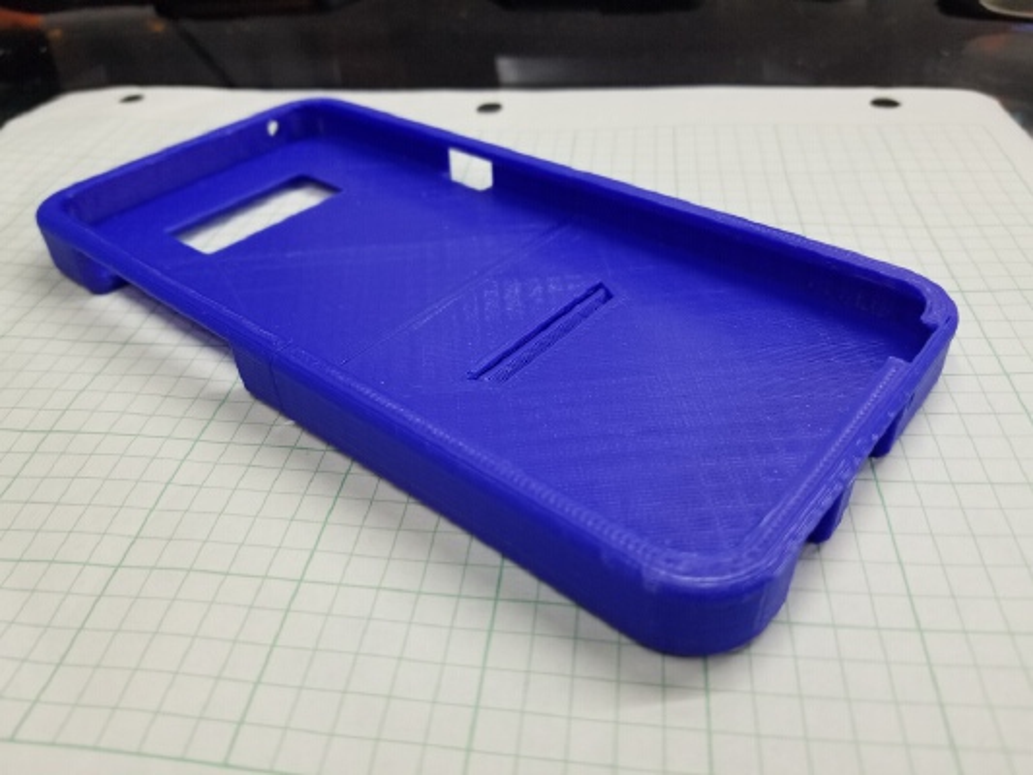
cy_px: 388
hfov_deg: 67.3
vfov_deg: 53.1
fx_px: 776
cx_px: 516
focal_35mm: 26
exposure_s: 1/60
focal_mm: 4.25
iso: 160
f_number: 1.7
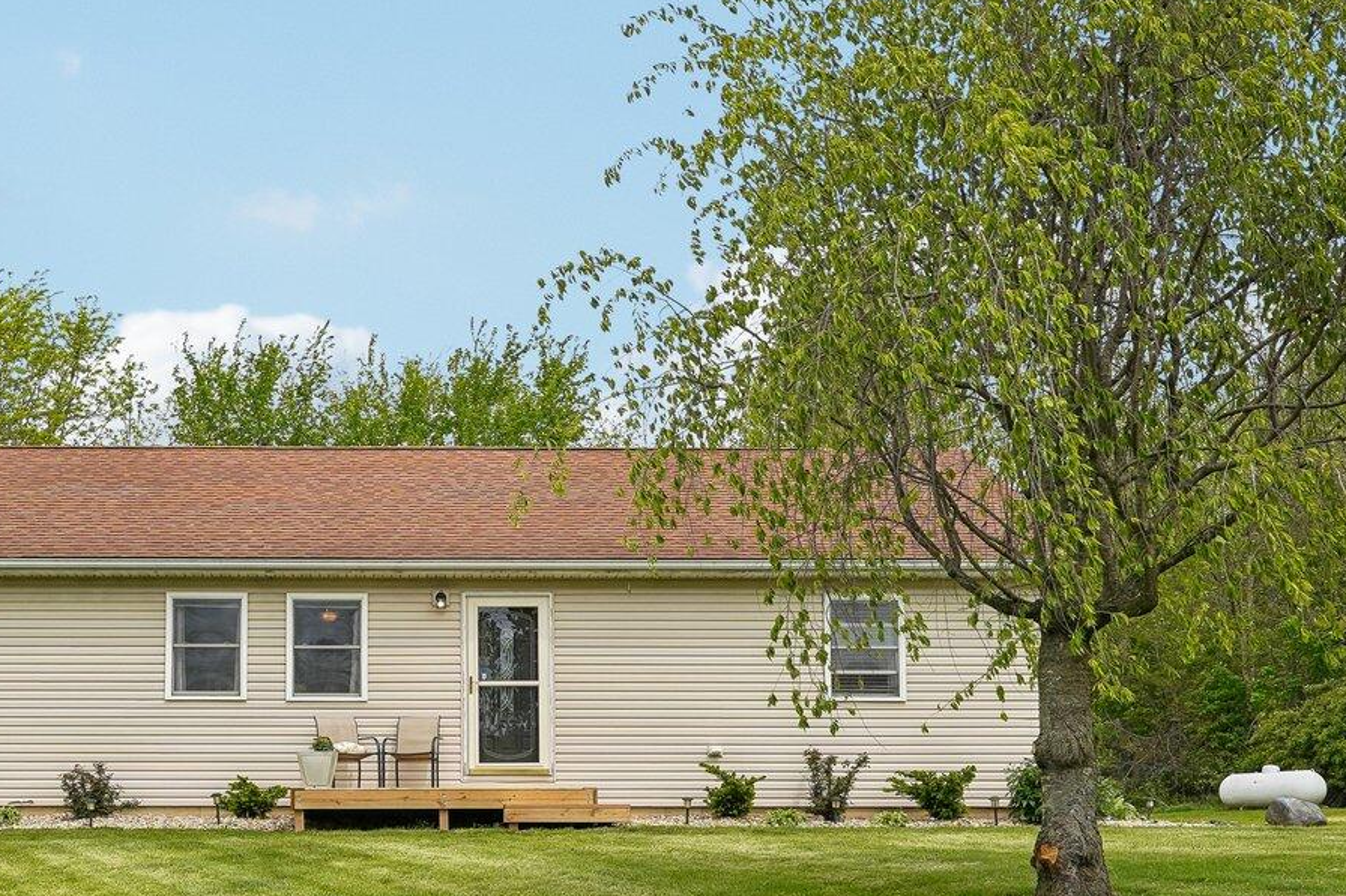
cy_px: 699
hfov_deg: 39.5
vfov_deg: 27.0
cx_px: 392
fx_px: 1837
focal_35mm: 49
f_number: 8
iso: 100
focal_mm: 21.5
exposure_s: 1/500
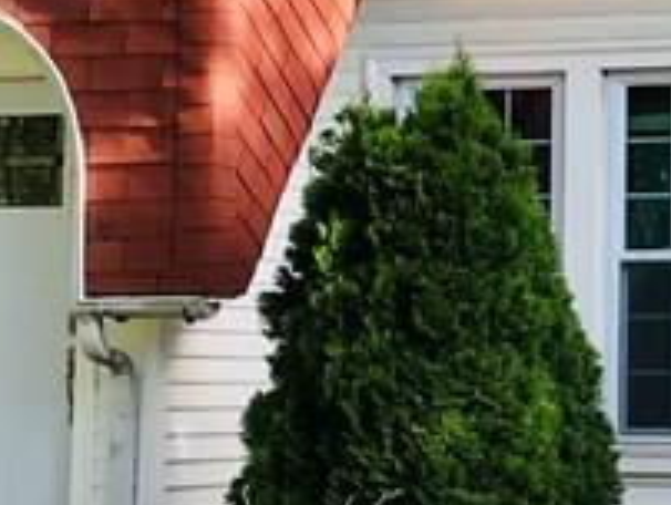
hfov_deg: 12.2
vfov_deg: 9.5
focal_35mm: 157
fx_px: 3047
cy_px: 140
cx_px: 900
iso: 25
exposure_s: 1/225
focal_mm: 3.3
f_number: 2.4
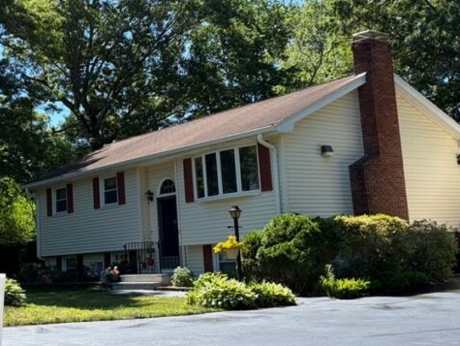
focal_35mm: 56
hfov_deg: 33.9
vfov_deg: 26.1
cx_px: 138
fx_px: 745
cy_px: 153
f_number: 1.6
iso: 50
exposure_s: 1/1799
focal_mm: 5.96
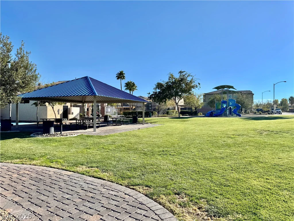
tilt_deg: -0.2
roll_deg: +0.2
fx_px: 204
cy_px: 110
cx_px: 147
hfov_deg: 71.6
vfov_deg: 56.8
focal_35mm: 24
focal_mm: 6.76
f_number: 1.78
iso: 80
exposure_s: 1/4950
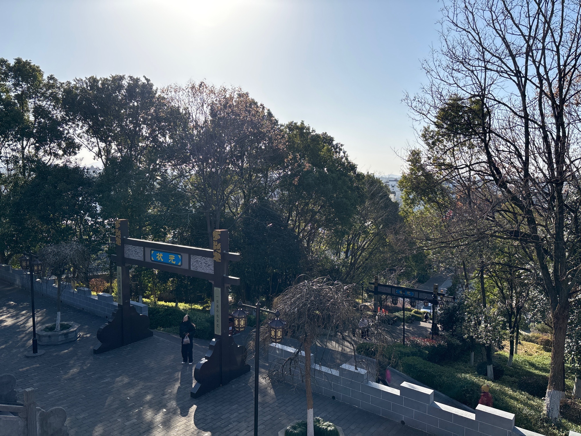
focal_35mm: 26
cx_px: 290
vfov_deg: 53.1
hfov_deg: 67.3
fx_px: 436
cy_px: 218
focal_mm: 5.96
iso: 50
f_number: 1.6
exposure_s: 1/4082
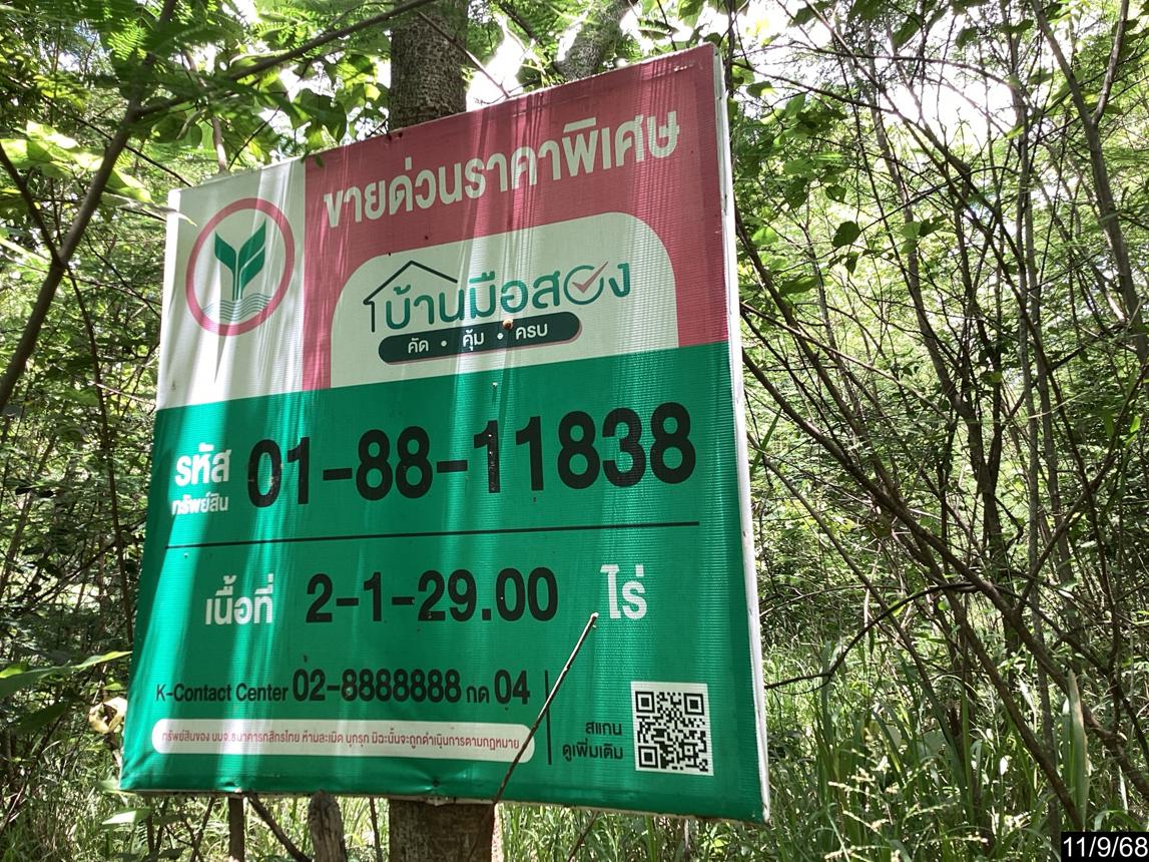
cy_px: 431
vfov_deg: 45.4
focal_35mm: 31
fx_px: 1029
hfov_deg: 58.4
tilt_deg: +8.3
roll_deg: +0.6
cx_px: 574
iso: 25
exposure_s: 1/100
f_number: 2.4
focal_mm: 3.3
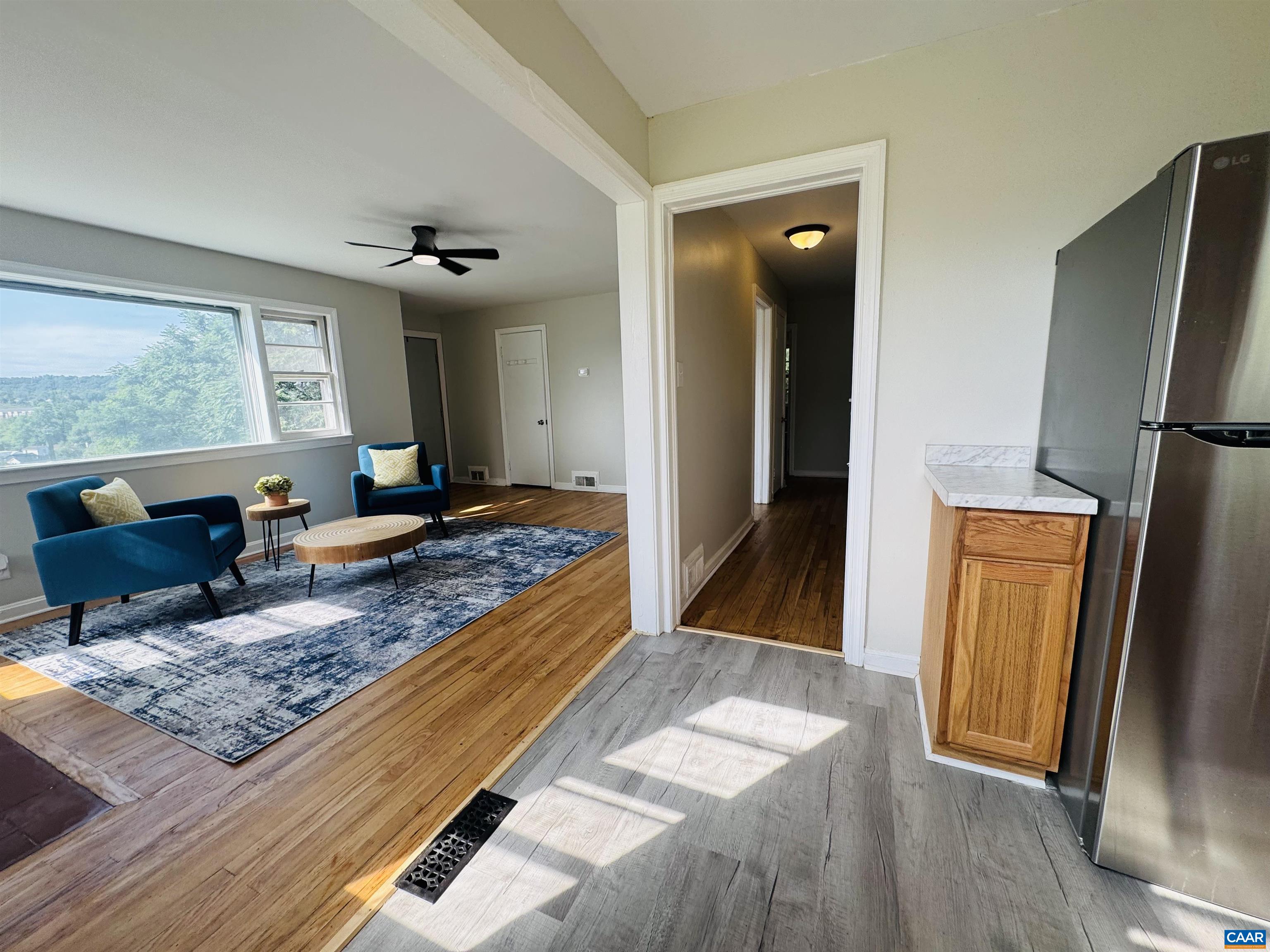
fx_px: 514
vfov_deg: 85.7
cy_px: 476
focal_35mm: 14
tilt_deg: -10.1
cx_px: 635
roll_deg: +0.9
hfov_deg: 102.1
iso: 40
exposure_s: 1/206
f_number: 2.2
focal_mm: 2.22
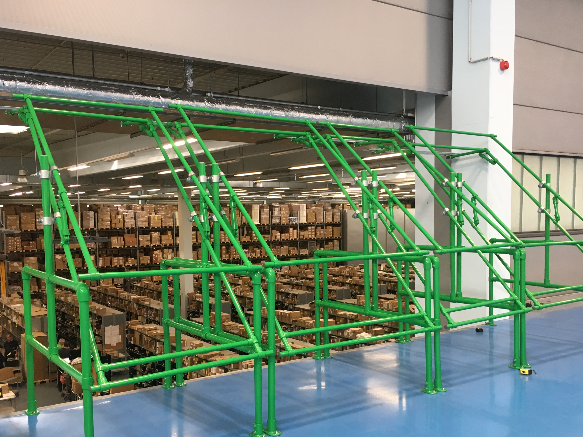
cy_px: 261
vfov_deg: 40.5
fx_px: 589
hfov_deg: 52.6
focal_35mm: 35
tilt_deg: -3.6
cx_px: 297
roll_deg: +0.4
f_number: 2.2
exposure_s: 1/33
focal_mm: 4.15
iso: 50
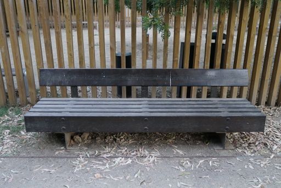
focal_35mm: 35
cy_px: 94
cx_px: 140
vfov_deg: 37.9
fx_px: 273
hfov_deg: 54.4
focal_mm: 35
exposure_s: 1/160
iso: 1600
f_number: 3.2
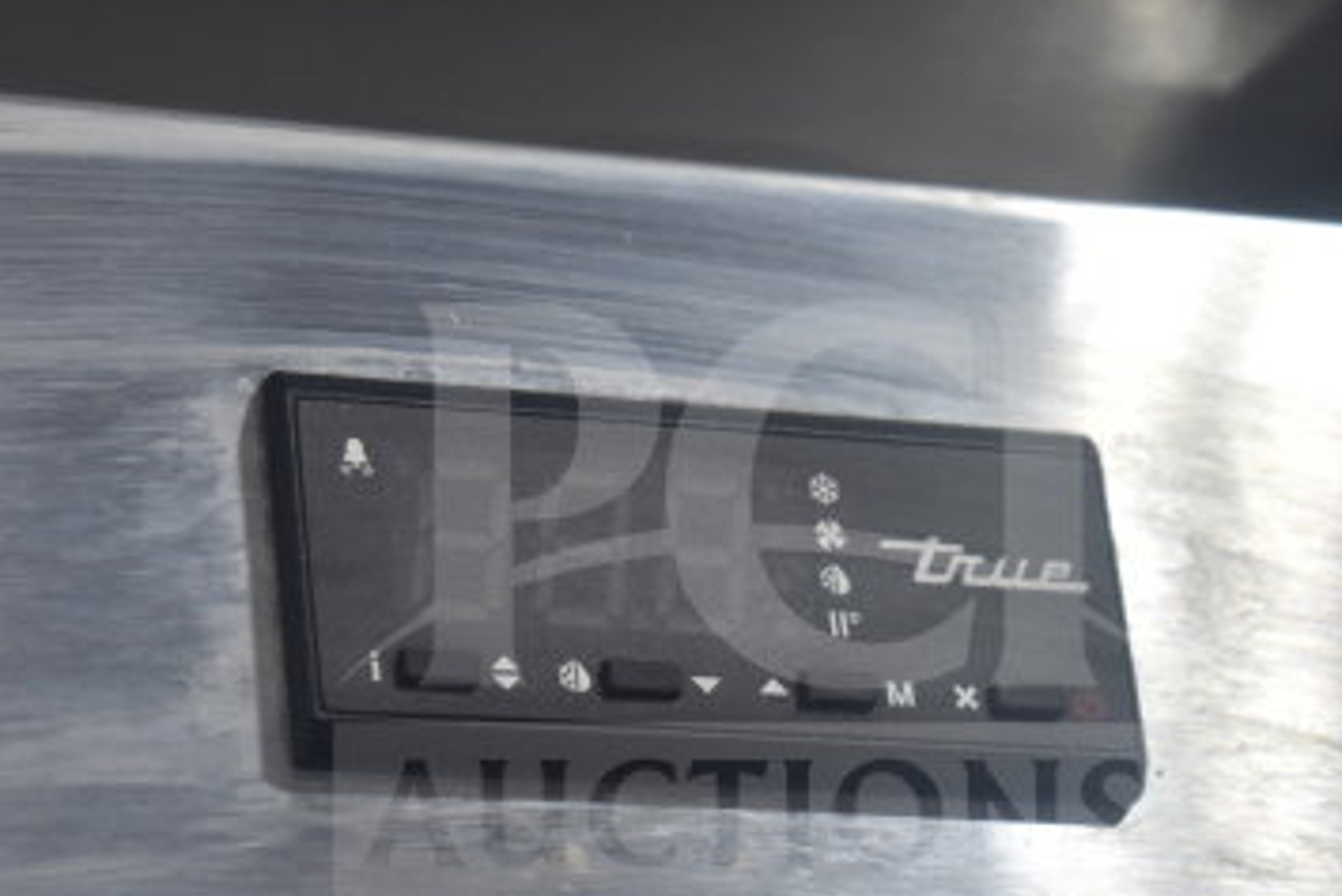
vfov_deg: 9.7
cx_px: 756
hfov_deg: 14.5
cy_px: 603
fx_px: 5290
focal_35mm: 142
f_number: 5.6
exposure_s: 1/100
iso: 720
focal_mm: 55
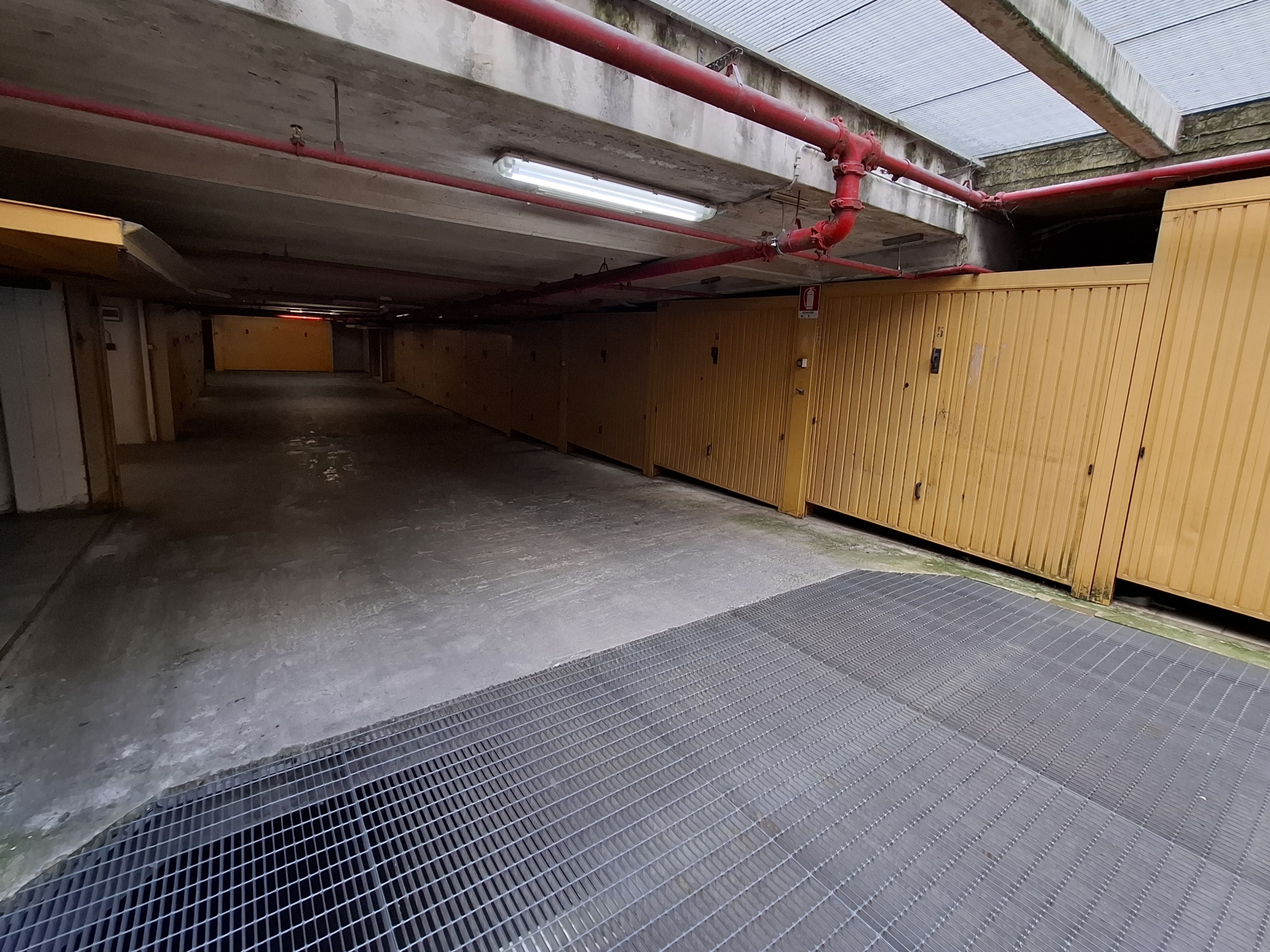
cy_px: 455
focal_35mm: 15
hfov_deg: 98.0
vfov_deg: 81.7
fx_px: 550
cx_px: 681
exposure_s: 1/40
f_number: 2.2
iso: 40
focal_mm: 1.74
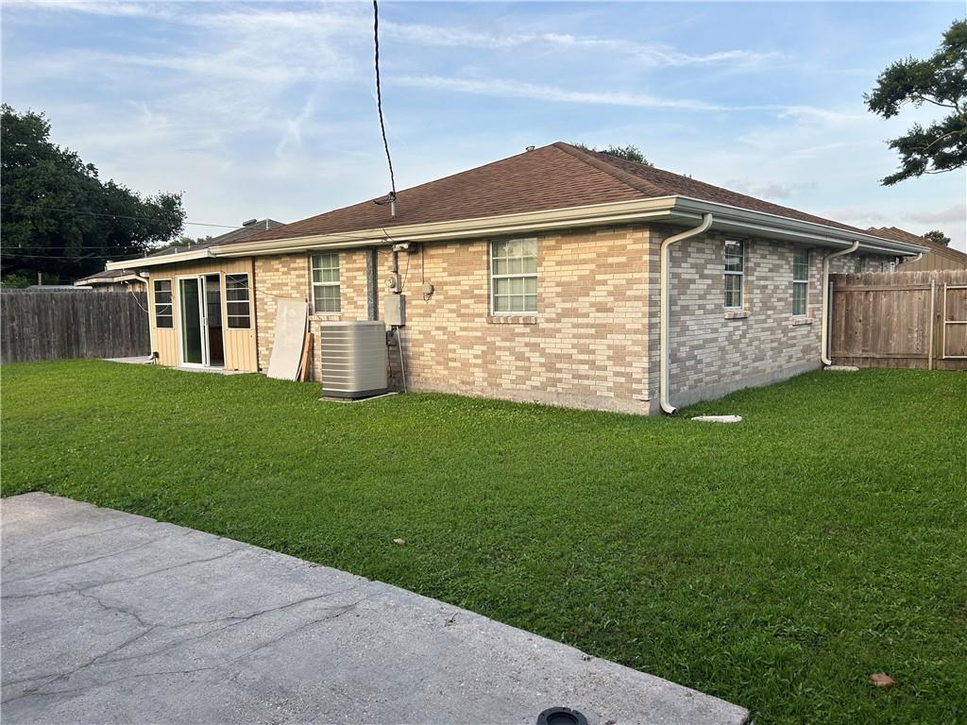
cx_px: 484
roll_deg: +1.6
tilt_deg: -4.4
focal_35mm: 26
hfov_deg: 67.3
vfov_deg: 53.1
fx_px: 726
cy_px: 362
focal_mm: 5.7
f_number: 1.5
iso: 50
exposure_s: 1/949
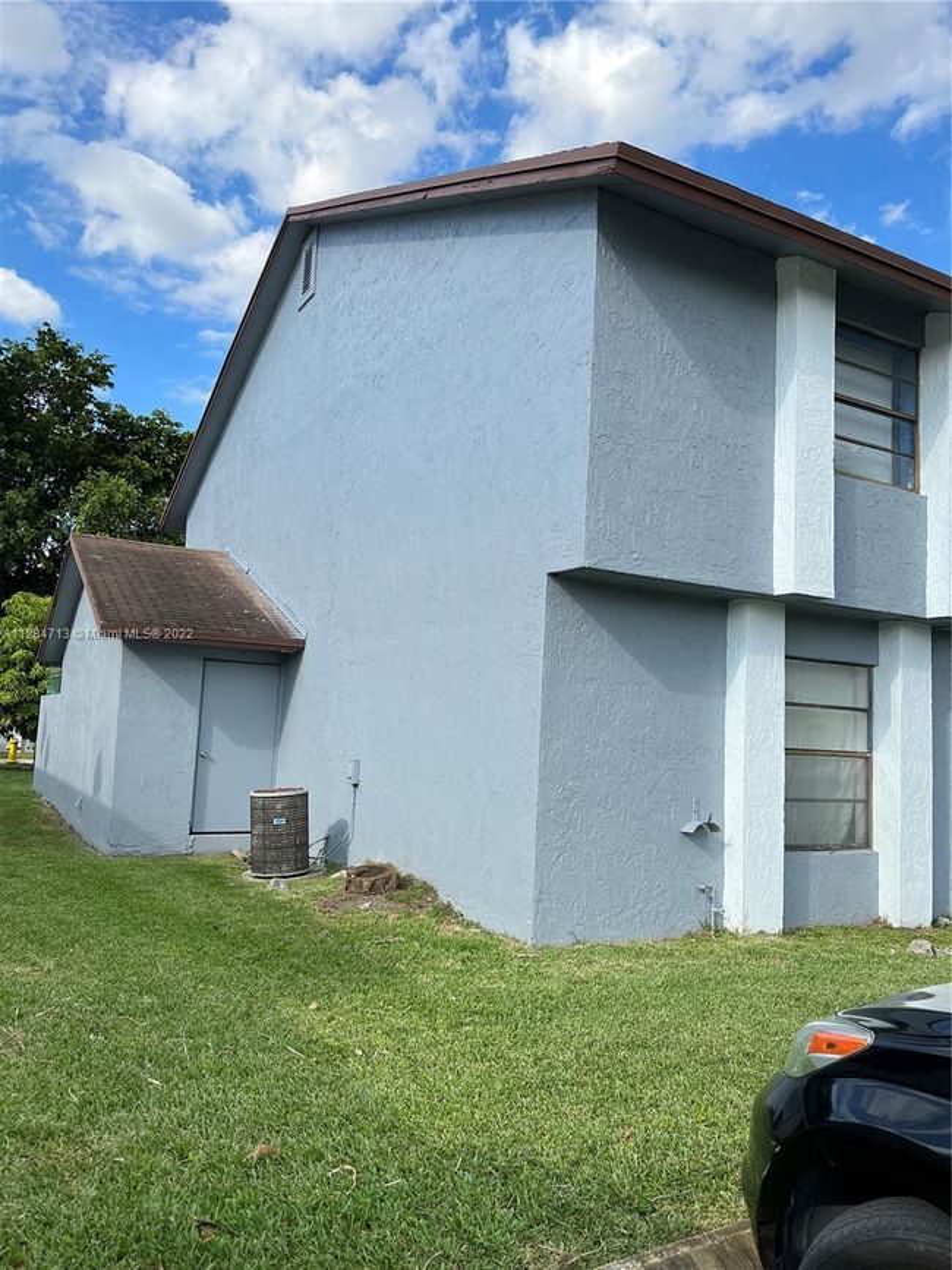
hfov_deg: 53.1
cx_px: 476
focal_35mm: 26
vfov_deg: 67.3
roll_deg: -2.7
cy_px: 635
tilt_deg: +5.0
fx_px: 954
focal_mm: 5.7
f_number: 1.5
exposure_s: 1/3571
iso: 50
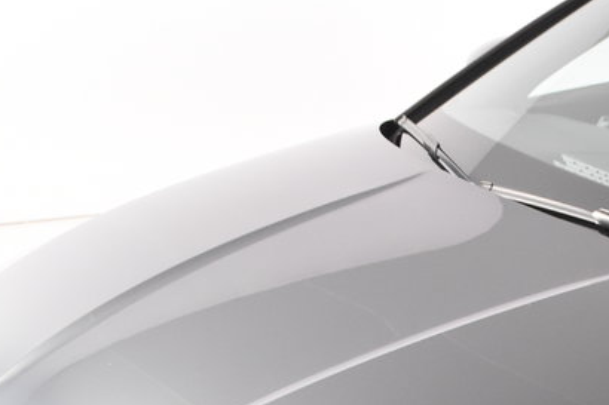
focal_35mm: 103
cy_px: 474
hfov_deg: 18.8
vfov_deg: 13.0
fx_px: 1742
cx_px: 717
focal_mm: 22
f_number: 3.2
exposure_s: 1/40
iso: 1600
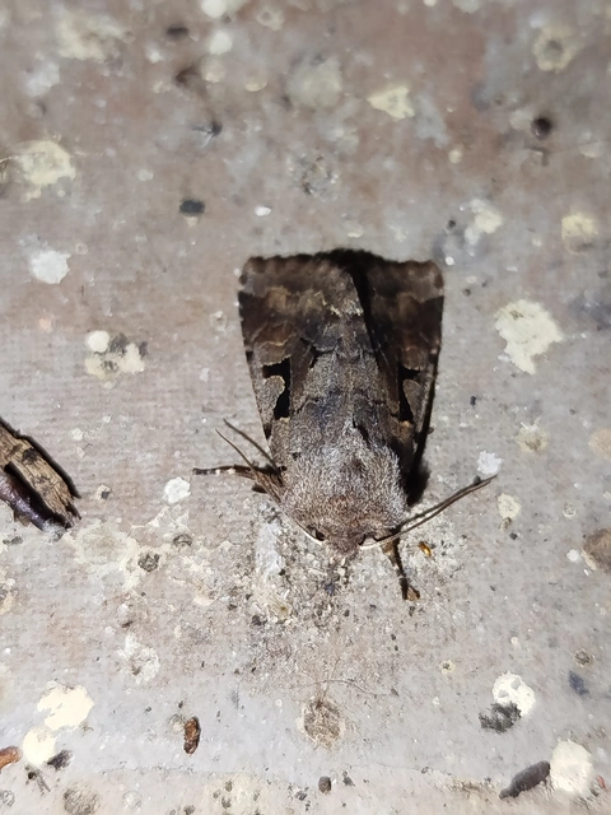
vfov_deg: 33.8
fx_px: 1341
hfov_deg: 25.7
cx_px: 306
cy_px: 408
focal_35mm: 57
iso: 125
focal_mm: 5.31
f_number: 1.7
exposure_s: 1/50
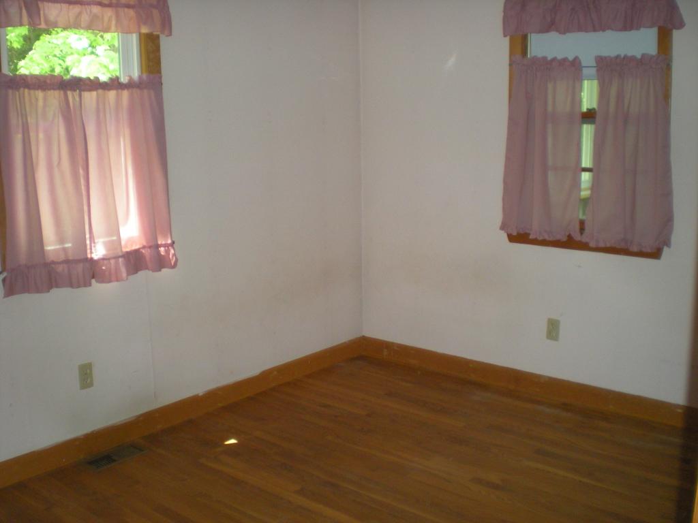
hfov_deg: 49.0
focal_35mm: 38
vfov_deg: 37.7
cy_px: 262
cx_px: 349
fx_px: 766
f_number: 3.1
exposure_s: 1/60
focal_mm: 6.3
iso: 248
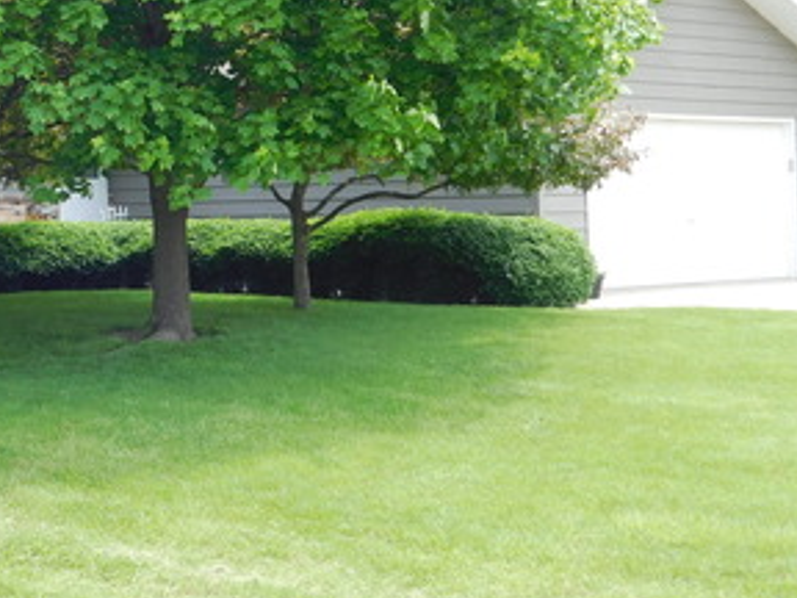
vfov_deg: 18.2
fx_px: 1842
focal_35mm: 80
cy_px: 108
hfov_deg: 23.2
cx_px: -36
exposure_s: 1/320
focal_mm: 6.3
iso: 125
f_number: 3.5
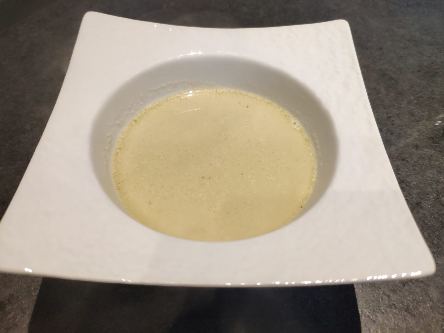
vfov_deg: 63.4
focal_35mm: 21
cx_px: 222
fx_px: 269
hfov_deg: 79.0
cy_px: 166
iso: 595
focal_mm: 4.22
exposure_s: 1/100
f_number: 1.8
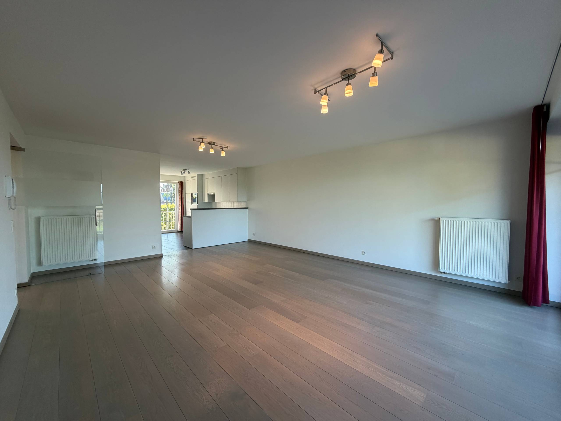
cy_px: 210
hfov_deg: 102.1
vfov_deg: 85.7
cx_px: 280
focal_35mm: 14
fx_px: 227
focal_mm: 2.22
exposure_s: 1/100
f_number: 2.2
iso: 160
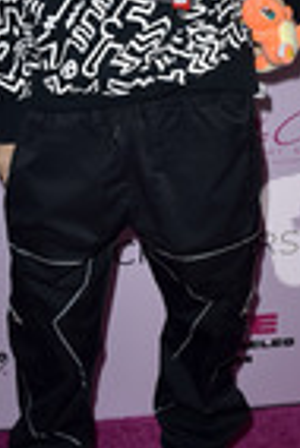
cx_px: 137
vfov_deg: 22.1
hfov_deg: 15.2
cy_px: 54
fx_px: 1122
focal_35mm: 90
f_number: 7.1
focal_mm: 32
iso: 200
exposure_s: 1/250
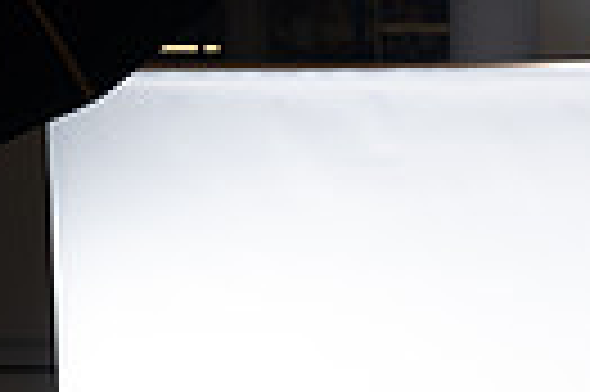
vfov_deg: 8.1
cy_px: 978
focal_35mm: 155
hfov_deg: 13.0
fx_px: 2537
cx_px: 649
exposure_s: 1/250
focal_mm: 45
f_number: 5.6
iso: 200
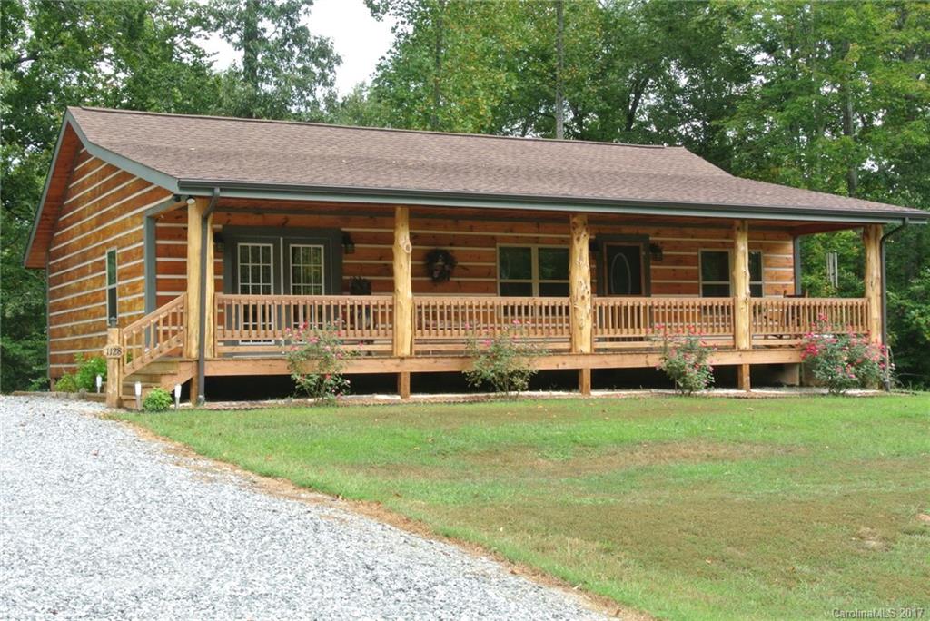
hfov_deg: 38.9
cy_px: 310
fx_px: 1318
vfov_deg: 26.5
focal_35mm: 51
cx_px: 465
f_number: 14
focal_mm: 18.9
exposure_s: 1/60
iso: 400
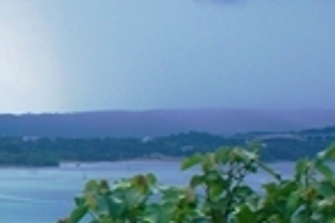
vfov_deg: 8.4
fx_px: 1517
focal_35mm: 163
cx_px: -479
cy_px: 201
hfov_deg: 10.7
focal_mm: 20
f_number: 11
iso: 500
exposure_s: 1/250
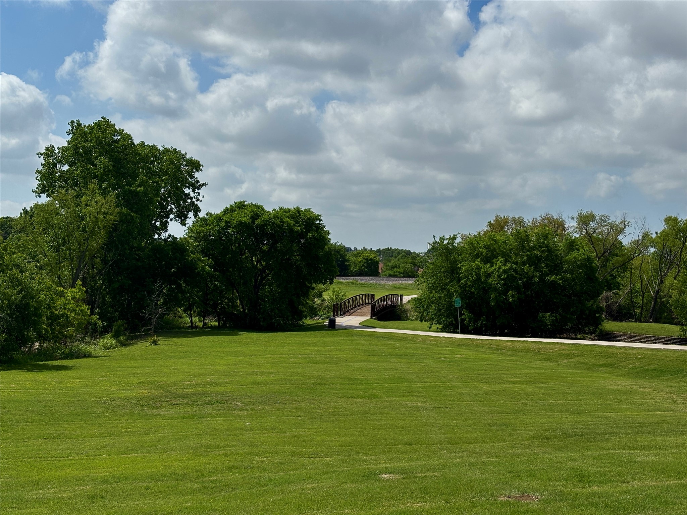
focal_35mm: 52
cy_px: 258
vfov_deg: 28.0
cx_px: 344
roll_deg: -0.9
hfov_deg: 36.8
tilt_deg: +0.4
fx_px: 1032
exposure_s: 1/4630
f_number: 1.6
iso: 40
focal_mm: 5.96
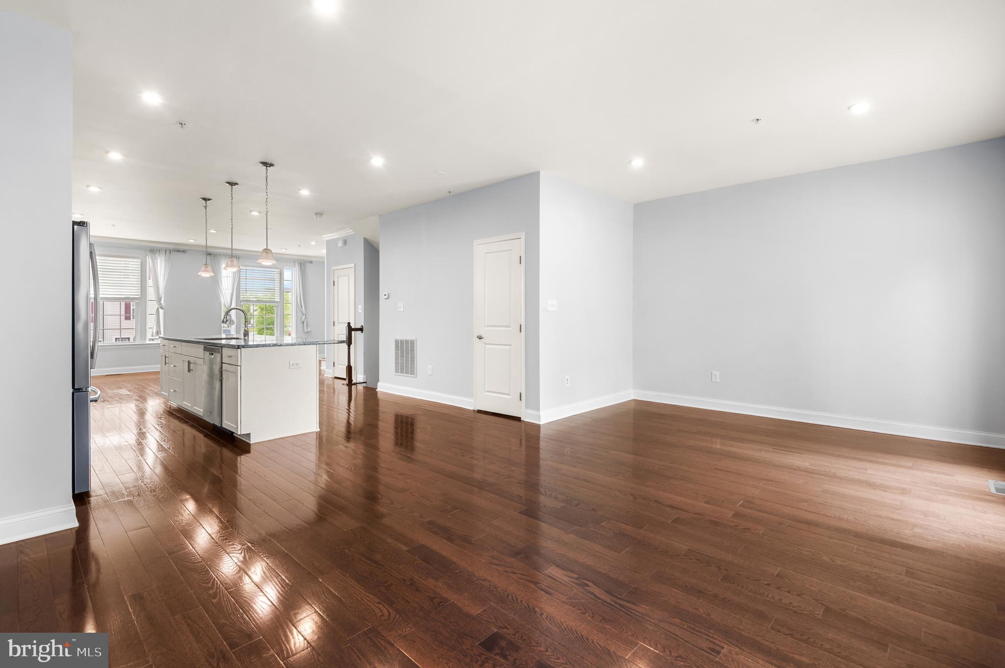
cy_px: 334
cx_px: 502
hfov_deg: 96.8
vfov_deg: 73.7
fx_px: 446
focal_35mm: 16
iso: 200
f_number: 10
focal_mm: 16
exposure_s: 1/5
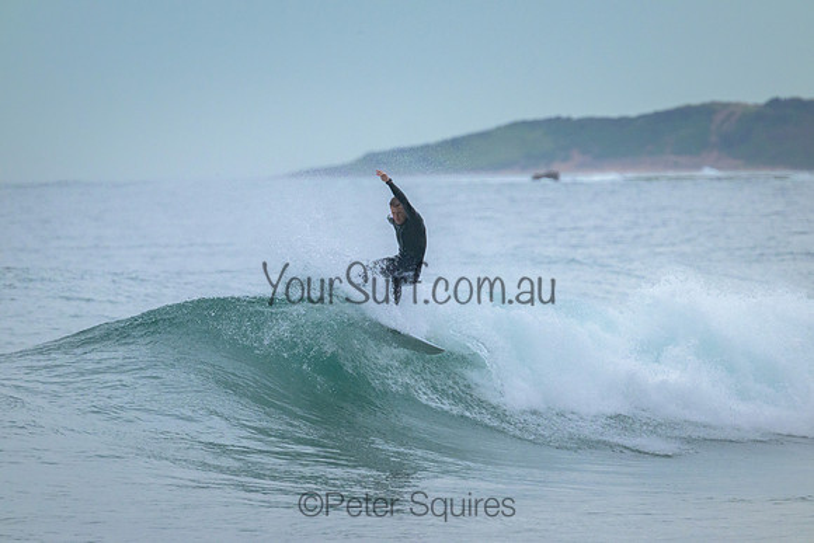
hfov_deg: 3.3
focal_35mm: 620
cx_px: 407
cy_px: 272
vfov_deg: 2.2
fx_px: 14022
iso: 3200
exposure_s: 1/1250
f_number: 11
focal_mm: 620
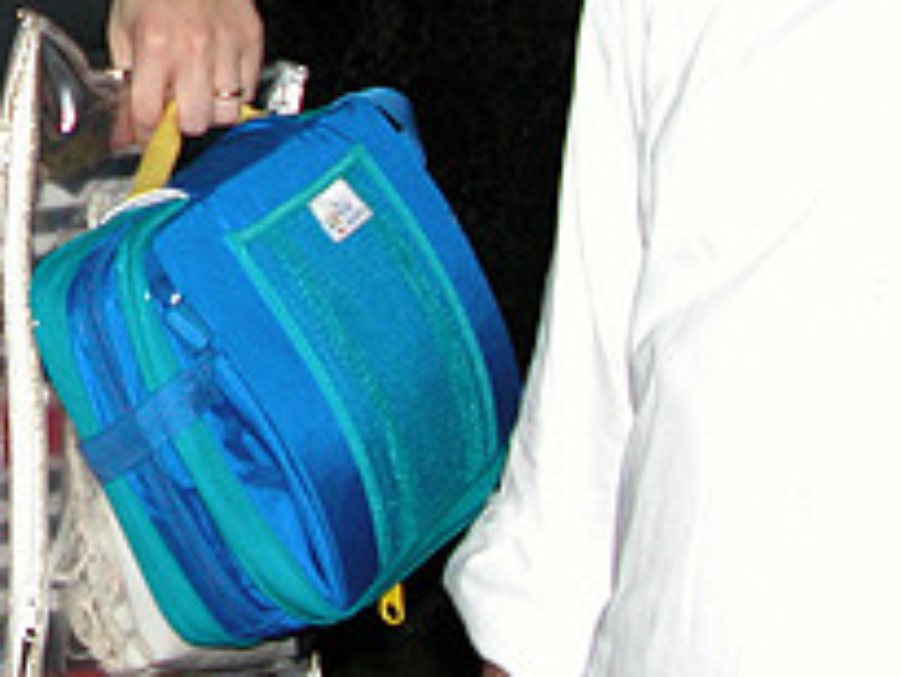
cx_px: -229
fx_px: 2500
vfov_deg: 14.9
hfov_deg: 19.1
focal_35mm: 96
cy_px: -121
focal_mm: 8.9
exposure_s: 1/60
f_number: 2.8
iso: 200
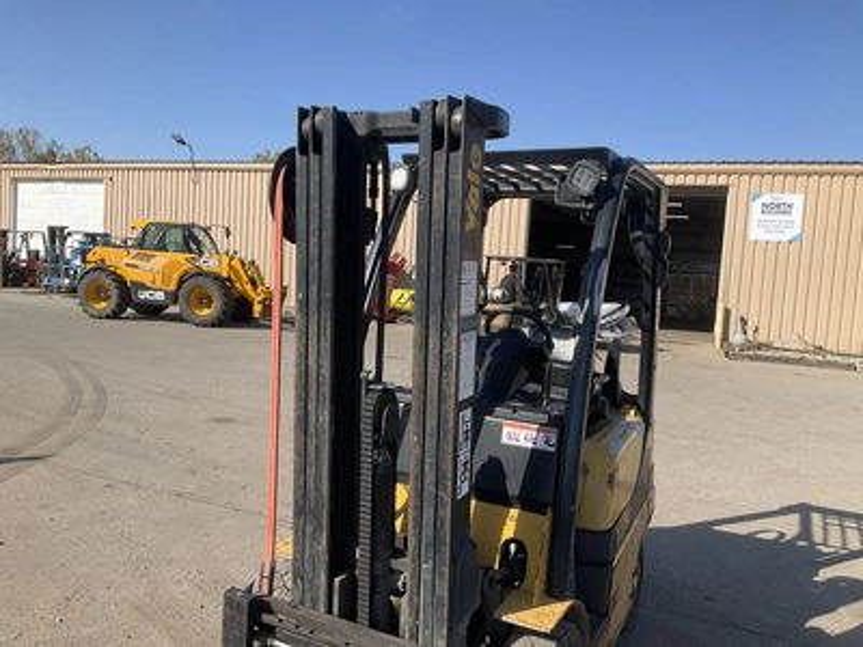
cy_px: 324
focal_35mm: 29
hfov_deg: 61.7
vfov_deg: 48.2
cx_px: 432
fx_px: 723
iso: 25
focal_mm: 3
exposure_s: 1/1121
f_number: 1.8
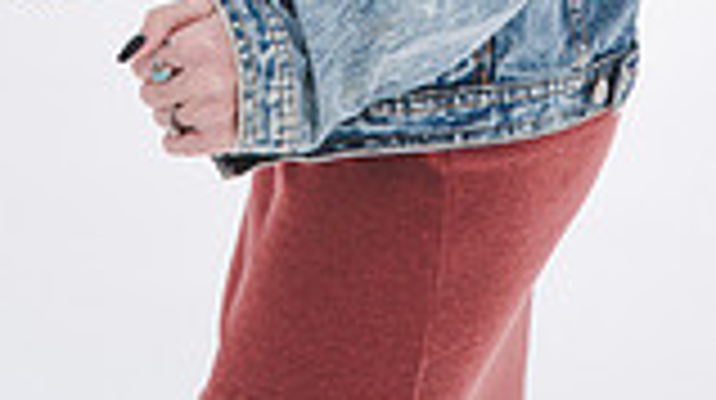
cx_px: 491
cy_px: -589
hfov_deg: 10.4
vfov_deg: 5.6
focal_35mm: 208
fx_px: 3944
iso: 100
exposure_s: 1/250
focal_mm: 70
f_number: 4
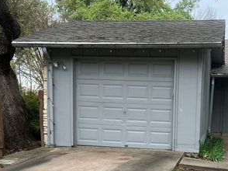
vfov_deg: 23.2
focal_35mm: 61
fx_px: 401
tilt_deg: -8.2
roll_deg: -1.2
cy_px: 164
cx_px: 159
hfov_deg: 31.4
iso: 32
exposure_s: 1/120
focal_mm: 3.99
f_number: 1.8
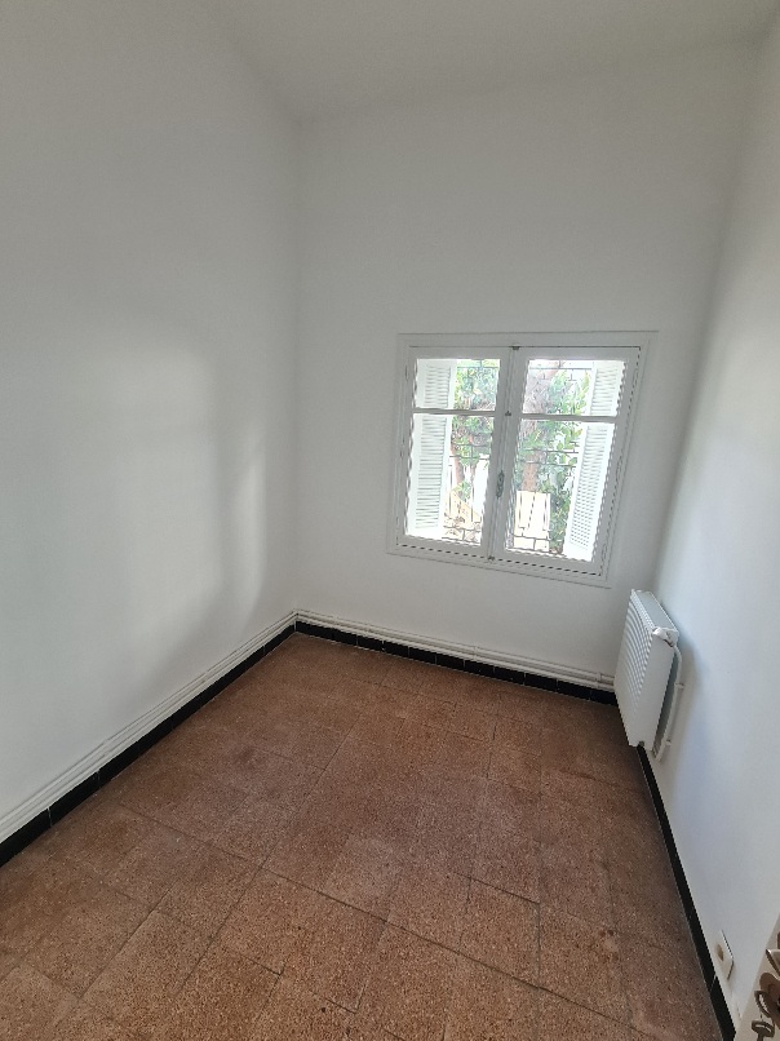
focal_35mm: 13
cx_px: 390
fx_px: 391
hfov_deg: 89.9
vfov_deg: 106.2
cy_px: 520
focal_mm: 2.2
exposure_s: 1/50
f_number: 2.2
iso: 125
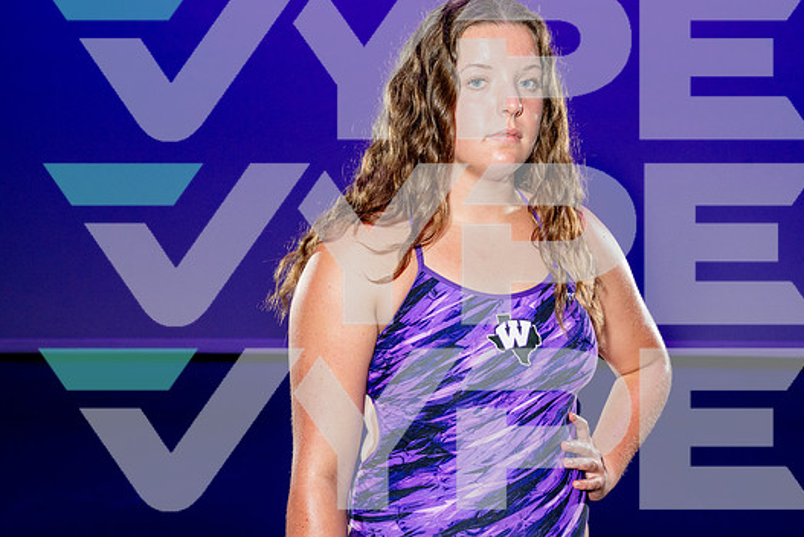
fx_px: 1229
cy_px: 245
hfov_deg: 36.2
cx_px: 432
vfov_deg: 24.6
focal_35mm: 55
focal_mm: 50
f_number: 7.1
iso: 2500
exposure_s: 1/250
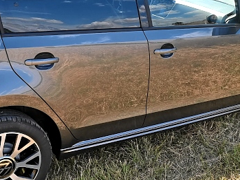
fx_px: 381
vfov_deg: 26.6
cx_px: 100
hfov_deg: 34.8
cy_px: 80
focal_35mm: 55
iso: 50
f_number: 1.8
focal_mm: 6.7
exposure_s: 1/387
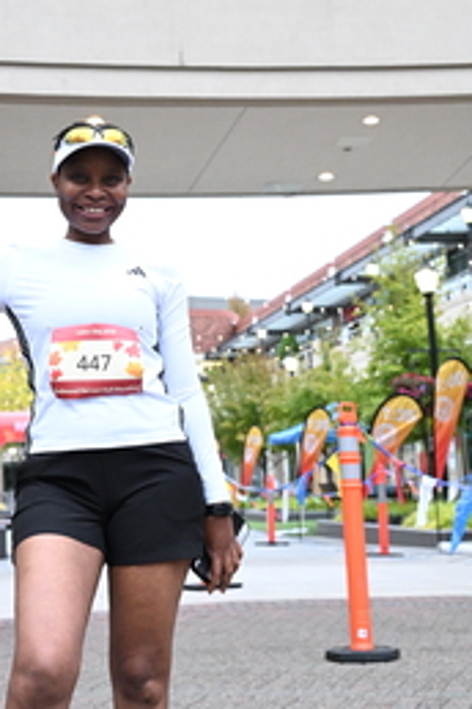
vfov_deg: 31.1
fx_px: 1259
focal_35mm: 64
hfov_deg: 21.1
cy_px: 212
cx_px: 125
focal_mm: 30
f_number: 4
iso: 3200
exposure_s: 1/500
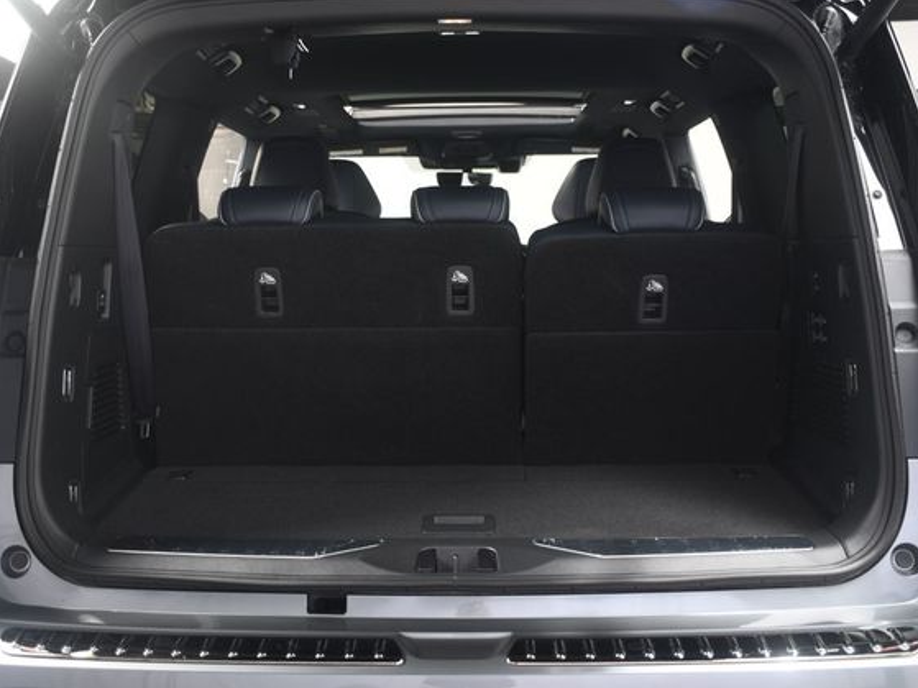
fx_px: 1167
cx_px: 445
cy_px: 345
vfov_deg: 32.9
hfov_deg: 42.9
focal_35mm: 44
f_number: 4
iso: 100
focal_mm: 27
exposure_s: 1/160
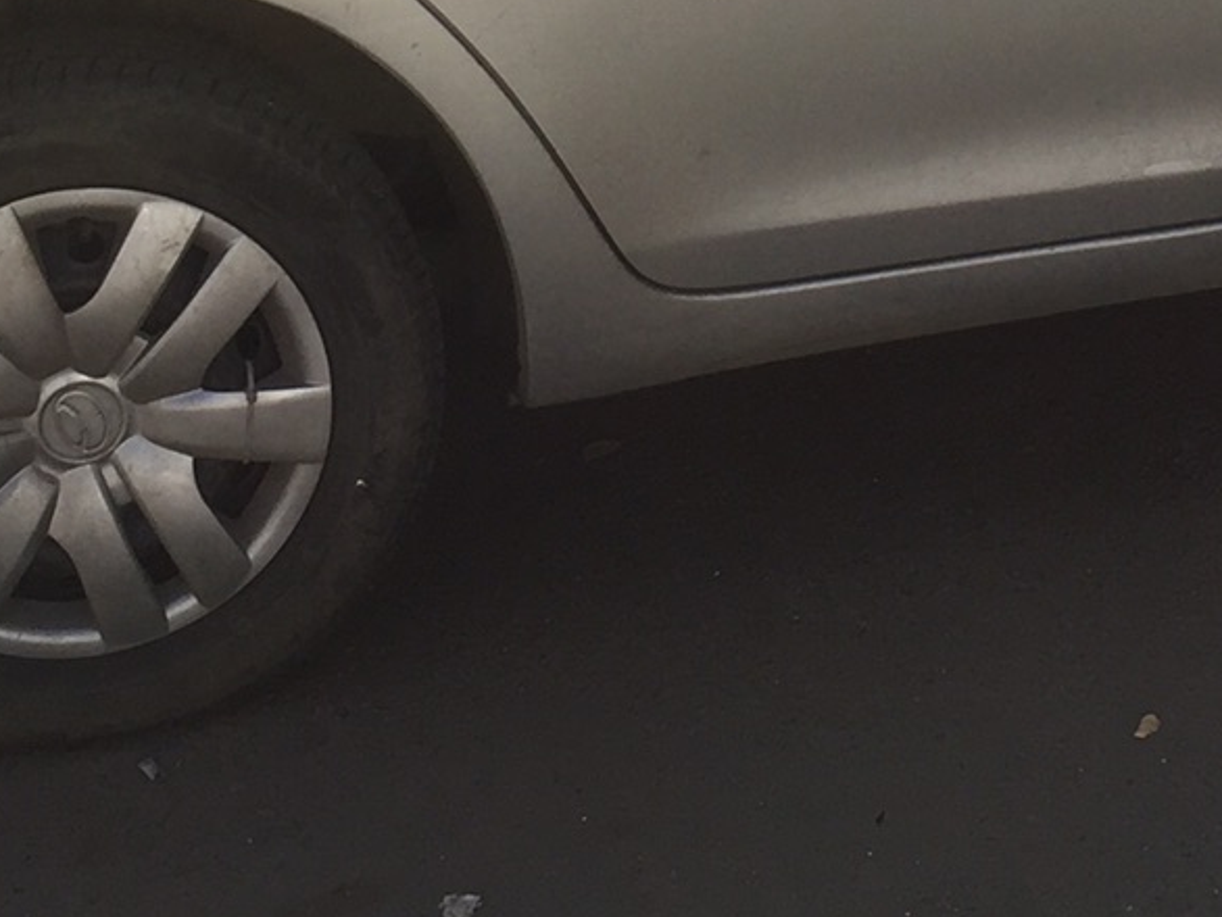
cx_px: 872
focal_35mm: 95
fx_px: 3355
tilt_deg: -12.9
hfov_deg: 20.5
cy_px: -315
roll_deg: +0.7
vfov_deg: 14.8
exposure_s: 1/1582
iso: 32
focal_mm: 4.15
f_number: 2.2
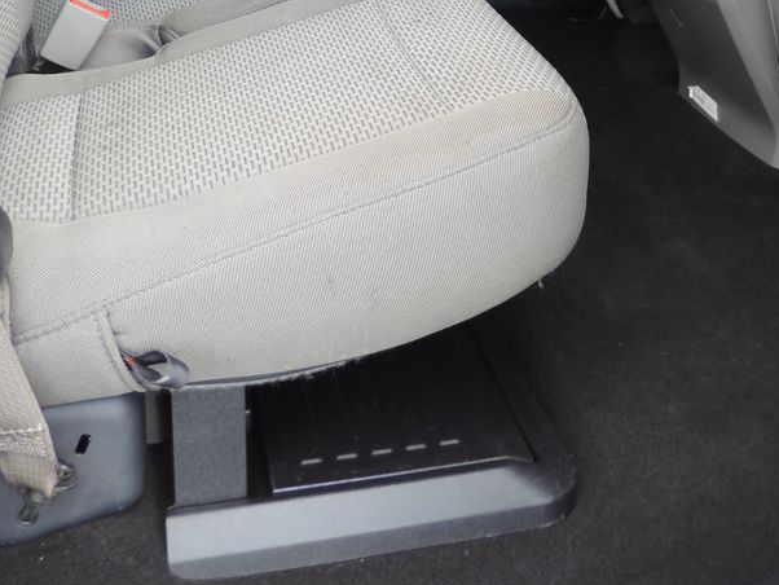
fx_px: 1148
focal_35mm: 51
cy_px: -1
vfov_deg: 27.0
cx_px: 515
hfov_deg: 37.1
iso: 80
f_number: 3
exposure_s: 1/50
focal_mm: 4.3
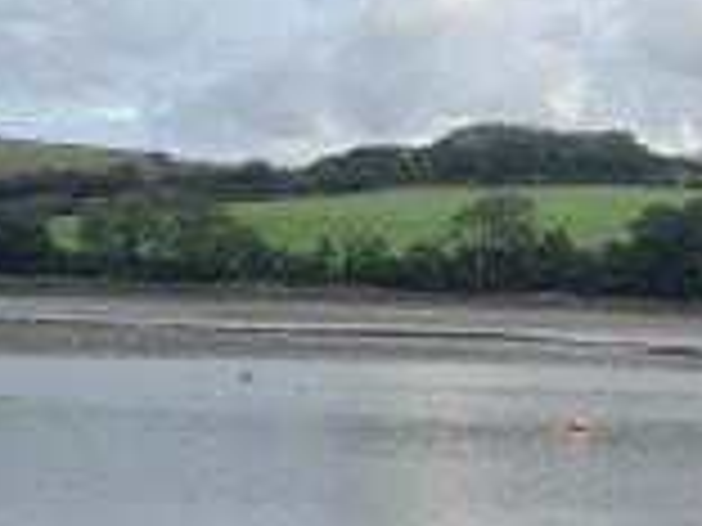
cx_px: 945
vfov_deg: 13.9
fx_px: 2150
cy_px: 447
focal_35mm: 106
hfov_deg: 17.3
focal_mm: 4.12
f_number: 2.4
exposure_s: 1/1323
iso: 50
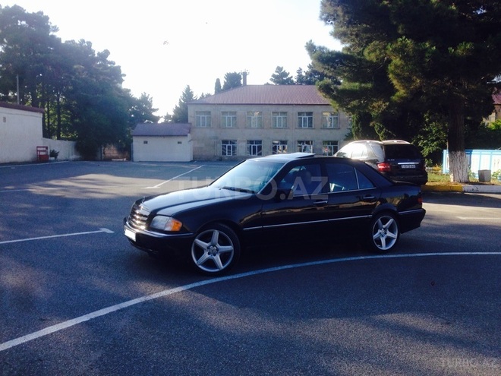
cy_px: 188
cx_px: 250
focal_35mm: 33
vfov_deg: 42.9
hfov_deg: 55.4
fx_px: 478
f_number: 2.4
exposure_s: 1/653
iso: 50
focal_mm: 4.12
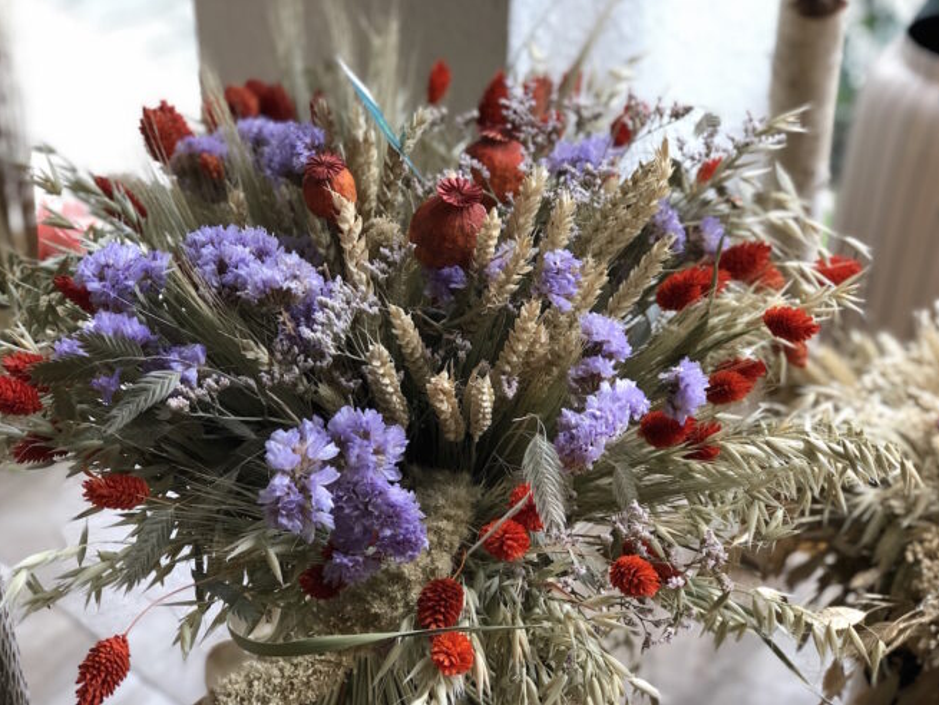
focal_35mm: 58
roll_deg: -1.7
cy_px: 354
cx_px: 464
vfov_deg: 25.3
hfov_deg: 33.2
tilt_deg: -39.9
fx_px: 1574
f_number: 2.8
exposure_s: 1/33
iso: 80
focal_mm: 6.6
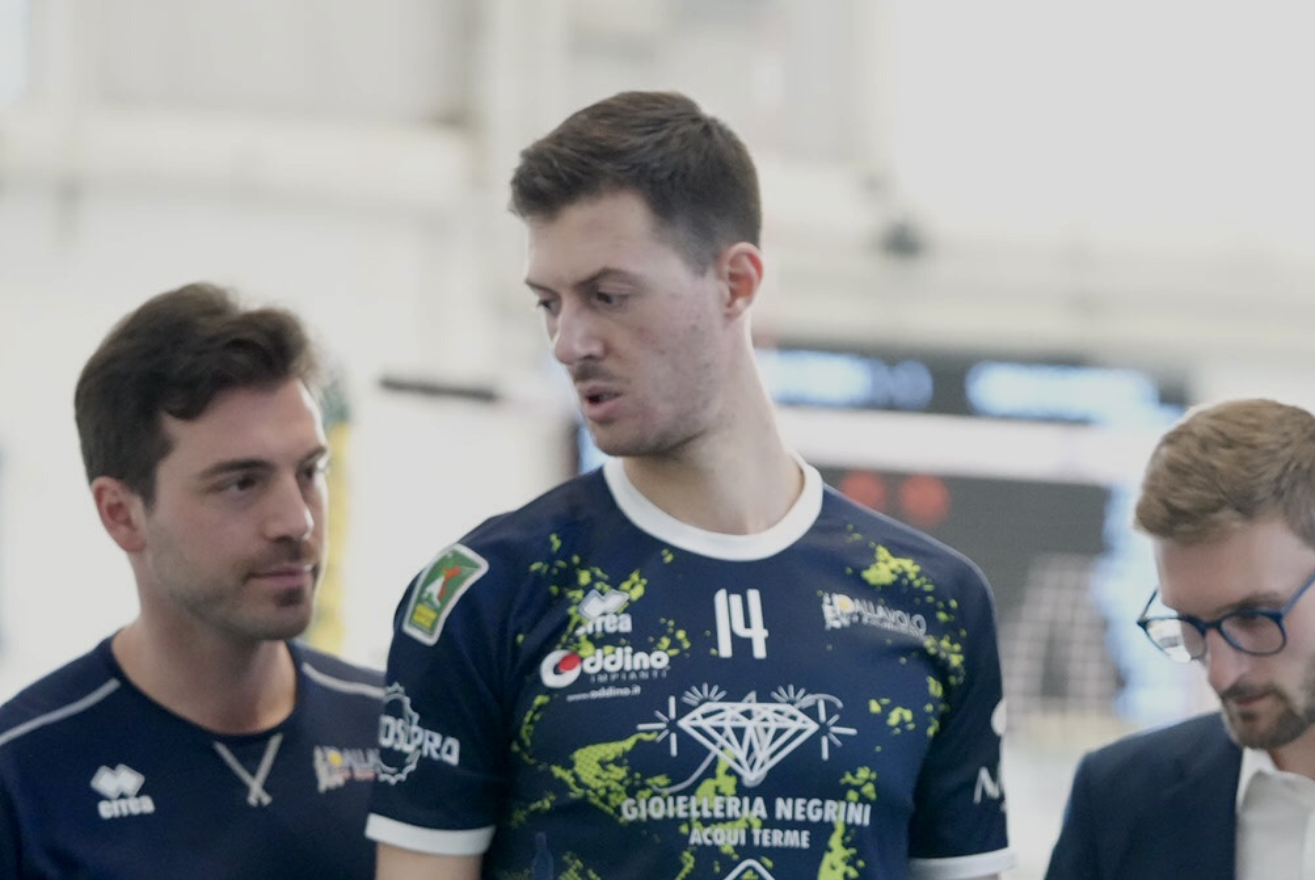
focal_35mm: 153
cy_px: 614
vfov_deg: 9.0
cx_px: 933
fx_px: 5594
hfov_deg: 13.4
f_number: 2.8
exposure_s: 1/1600
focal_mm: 95
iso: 10000
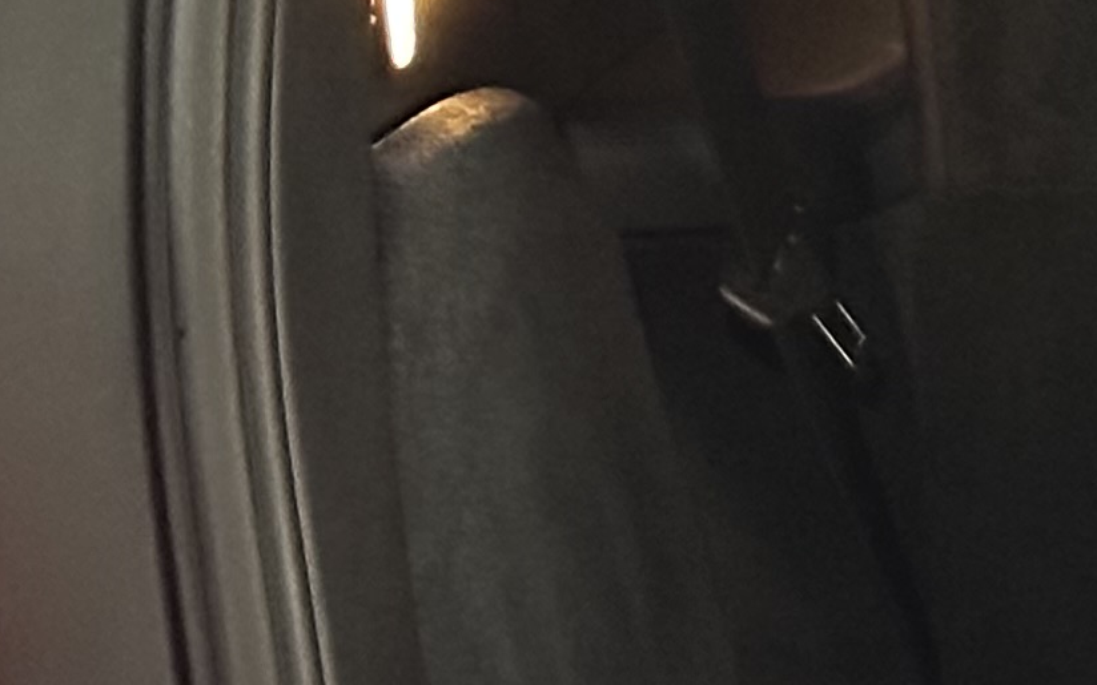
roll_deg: -0.2
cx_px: 2348
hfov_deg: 8.0
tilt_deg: -11.2
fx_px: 7444
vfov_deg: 5.3
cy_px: 132
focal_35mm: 249
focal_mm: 6.86
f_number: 1.78
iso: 640
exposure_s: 1/24
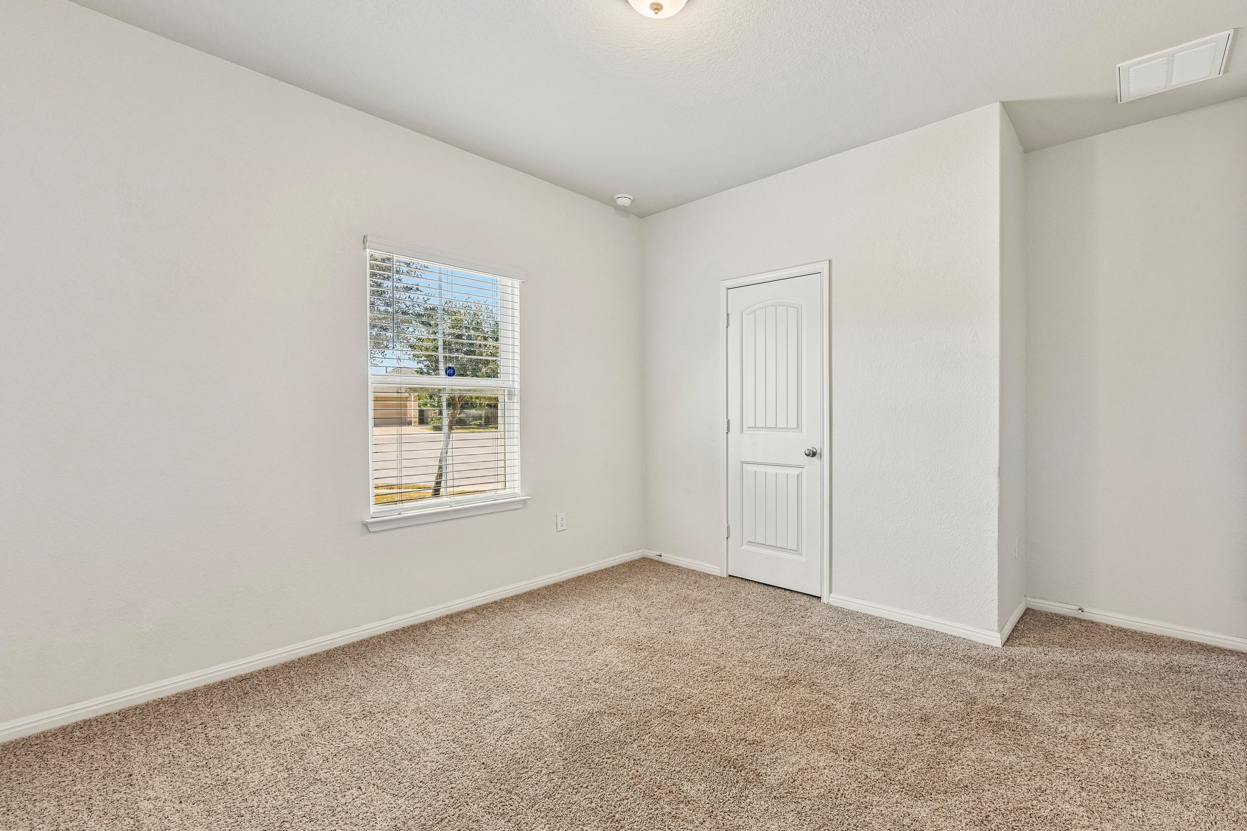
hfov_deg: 104.3
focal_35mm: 14
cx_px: 624
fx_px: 485
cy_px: 416
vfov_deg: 81.2
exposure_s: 1/15
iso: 180
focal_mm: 14
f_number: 8
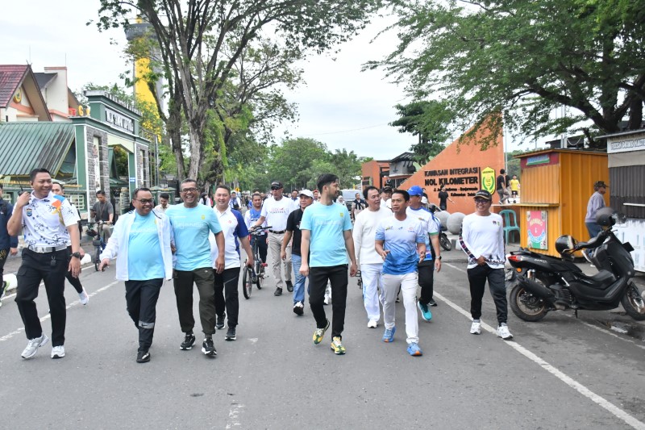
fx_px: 645
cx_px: 322
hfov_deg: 53.1
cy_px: 215
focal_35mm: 36
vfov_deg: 36.9
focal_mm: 24
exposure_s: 1/800
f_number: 5.6
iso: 2000
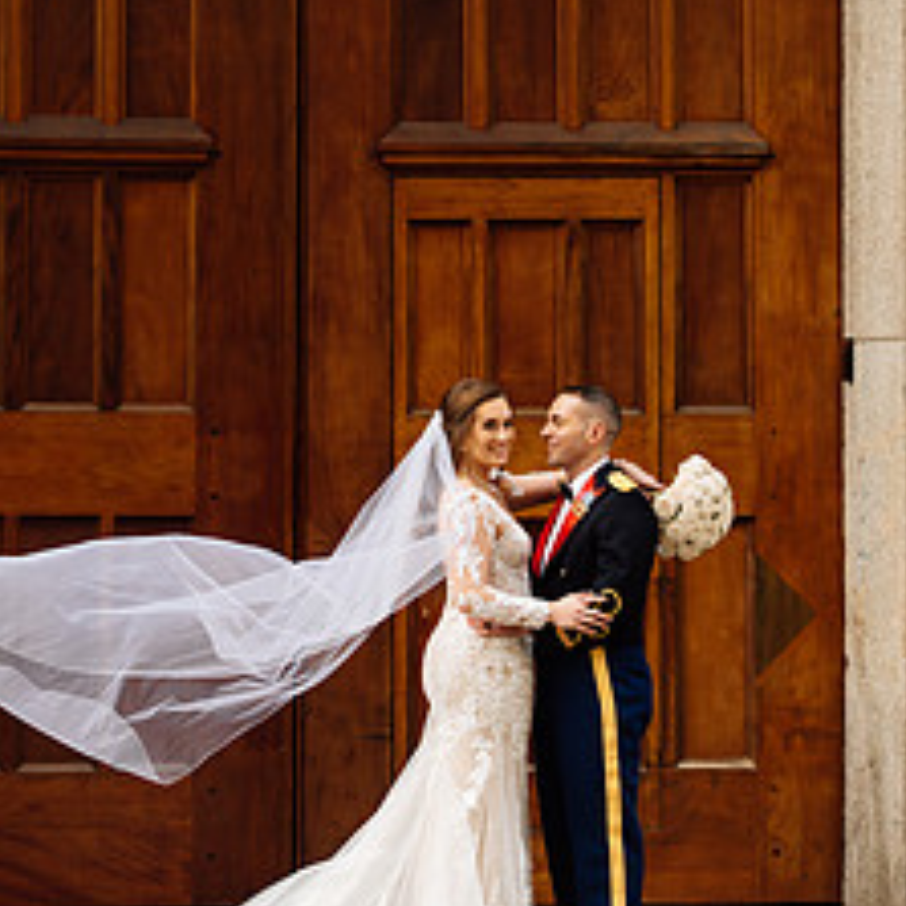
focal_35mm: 146
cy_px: 207
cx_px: 410
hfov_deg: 12.0
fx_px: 4323
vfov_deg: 11.9
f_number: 4
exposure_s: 1/400
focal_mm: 85
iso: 500
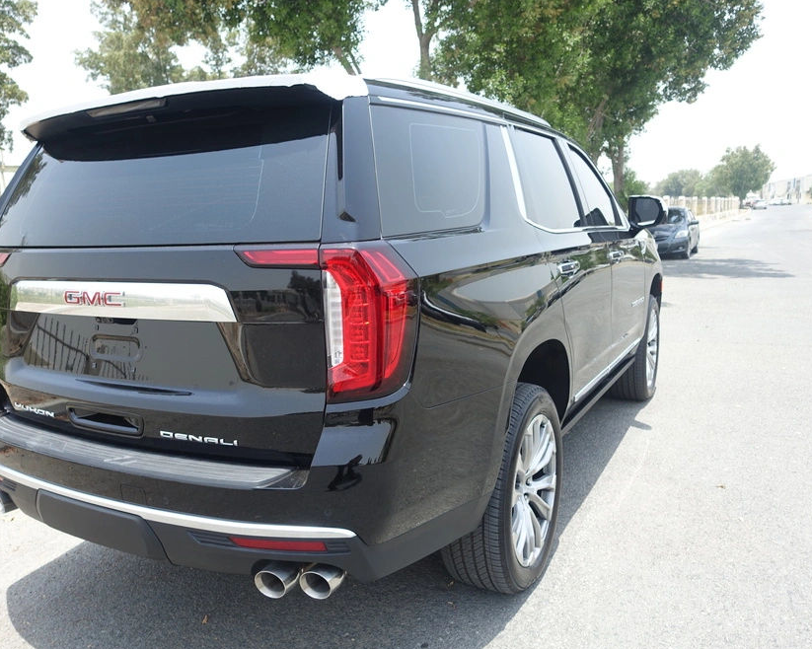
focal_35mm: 28
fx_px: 673
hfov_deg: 62.0
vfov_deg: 51.5
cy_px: 335
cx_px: 351
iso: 125
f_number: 5.6
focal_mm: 8.8
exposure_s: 1/100
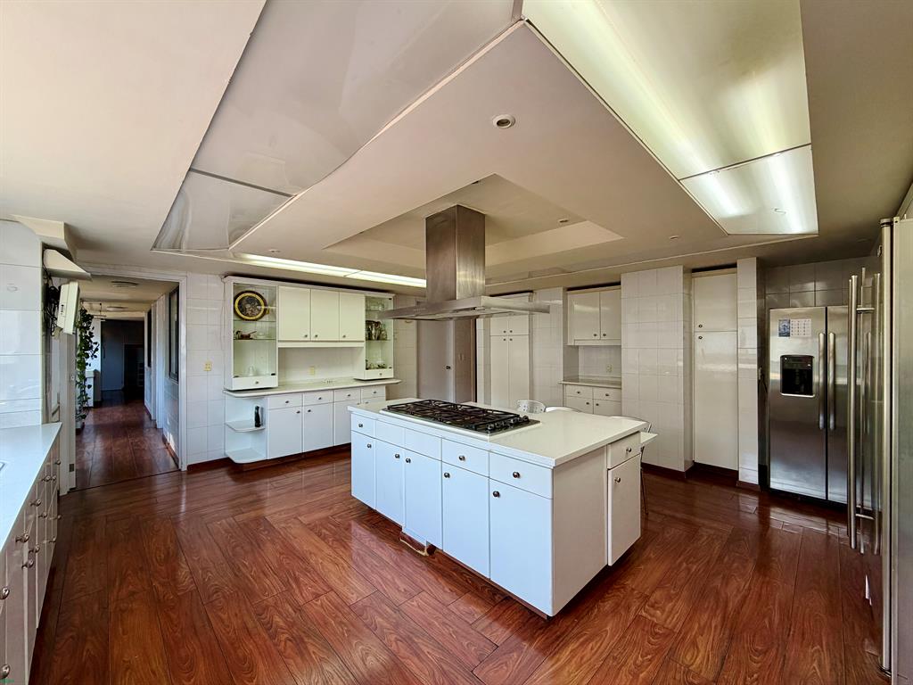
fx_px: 369
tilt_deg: -0.1
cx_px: 456
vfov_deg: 85.7
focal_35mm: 14
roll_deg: +0.6
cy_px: 342
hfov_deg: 102.1
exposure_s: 1/120
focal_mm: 2.22
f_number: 2.2
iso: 64
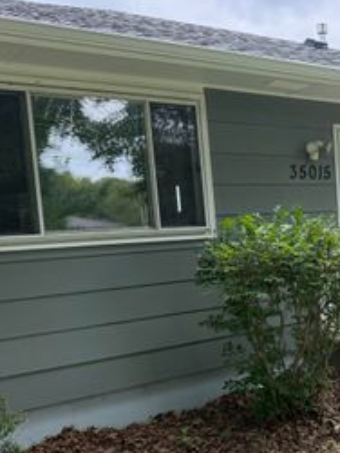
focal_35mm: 48
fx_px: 628
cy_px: 285
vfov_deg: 39.3
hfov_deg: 28.2
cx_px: 351
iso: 100
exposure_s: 1/1122
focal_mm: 6.76
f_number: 1.78
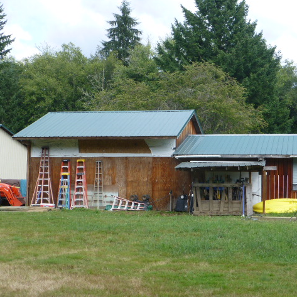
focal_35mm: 61
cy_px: 147
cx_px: 178
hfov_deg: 28.1
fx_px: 592
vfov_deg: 28.2
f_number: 4.4
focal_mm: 9
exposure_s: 1/250
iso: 100
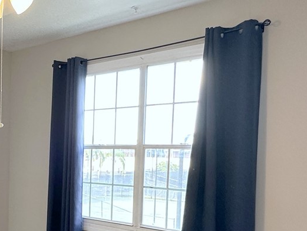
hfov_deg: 39.0
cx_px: 4
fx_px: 381
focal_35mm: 43
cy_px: 175
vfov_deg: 32.9
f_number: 2.2
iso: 160
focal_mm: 2.22
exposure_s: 1/99
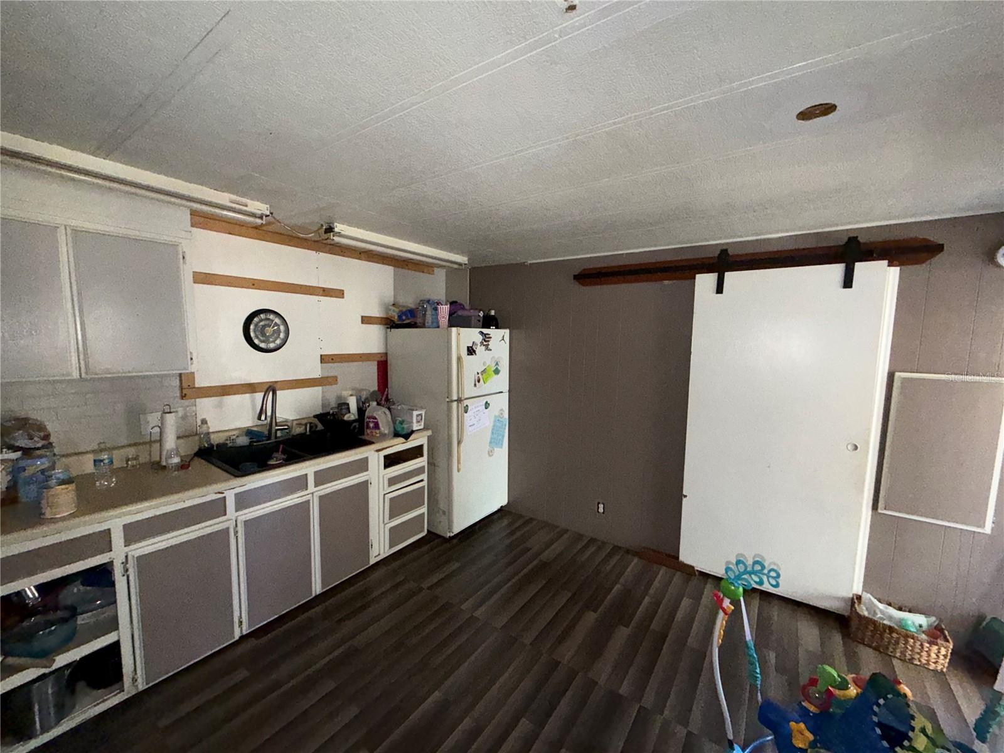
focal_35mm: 14
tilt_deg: -5.7
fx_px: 406
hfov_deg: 102.1
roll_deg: -0.7
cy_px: 376
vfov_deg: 85.7
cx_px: 502
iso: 320
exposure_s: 1/60
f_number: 2.2
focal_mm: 2.22
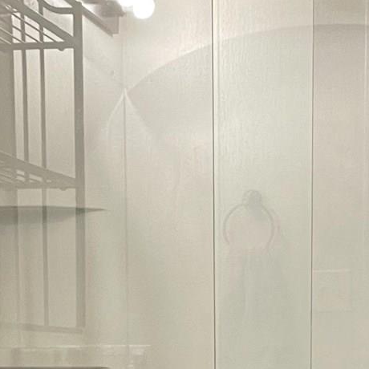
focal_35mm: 115
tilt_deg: -9.1
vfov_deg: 14.1
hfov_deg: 15.2
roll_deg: +0.1
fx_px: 1387
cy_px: 563
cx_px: 204
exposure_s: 1/60
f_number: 1.6
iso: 100
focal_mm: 4.2
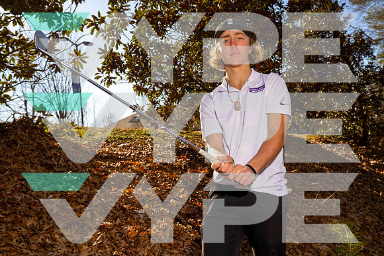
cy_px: 128
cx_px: 192
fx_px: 373
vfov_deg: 37.9
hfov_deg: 54.4
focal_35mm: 35
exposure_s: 1/125
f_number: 8
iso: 100
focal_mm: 35
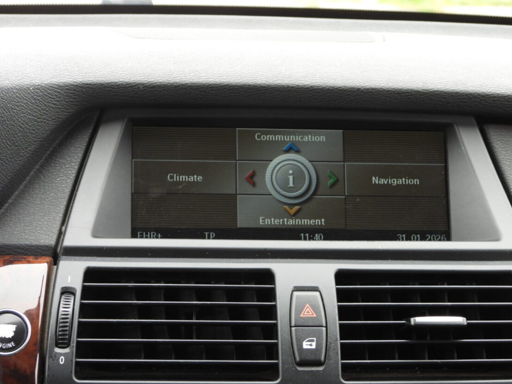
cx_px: 274
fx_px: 1464
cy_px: 197
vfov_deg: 14.9
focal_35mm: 99
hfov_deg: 19.8
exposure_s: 1/60
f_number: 3.5
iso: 250
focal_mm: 16.3
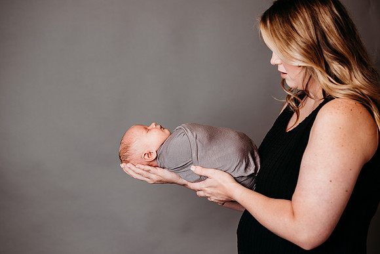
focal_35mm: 85
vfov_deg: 16.1
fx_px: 897
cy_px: 127
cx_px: 190
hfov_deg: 23.9
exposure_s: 1/160
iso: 160
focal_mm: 85
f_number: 2.5
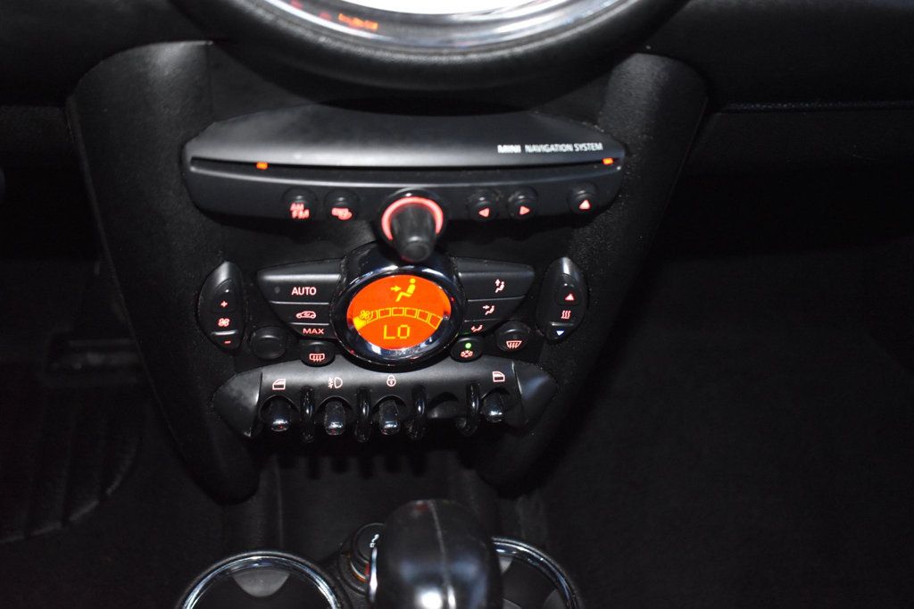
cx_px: 457
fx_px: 952
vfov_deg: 35.5
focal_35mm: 38
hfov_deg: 51.3
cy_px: 304
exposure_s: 1/15
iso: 3200
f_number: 4
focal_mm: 25
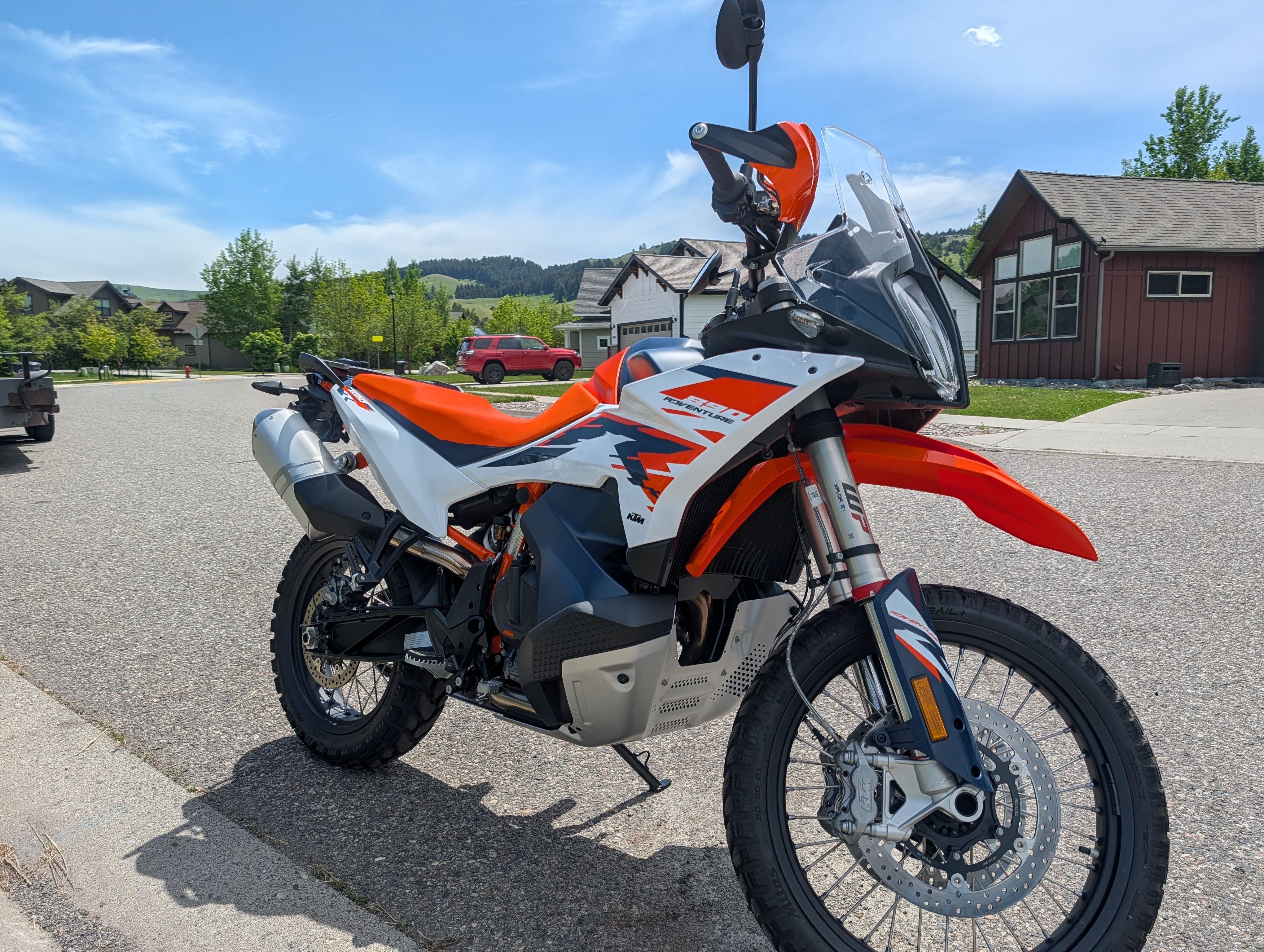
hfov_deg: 71.5
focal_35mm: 24
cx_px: 632
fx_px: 878
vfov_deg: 56.9
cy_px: 476
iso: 21
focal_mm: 6.9
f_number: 1.68
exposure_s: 1/13158
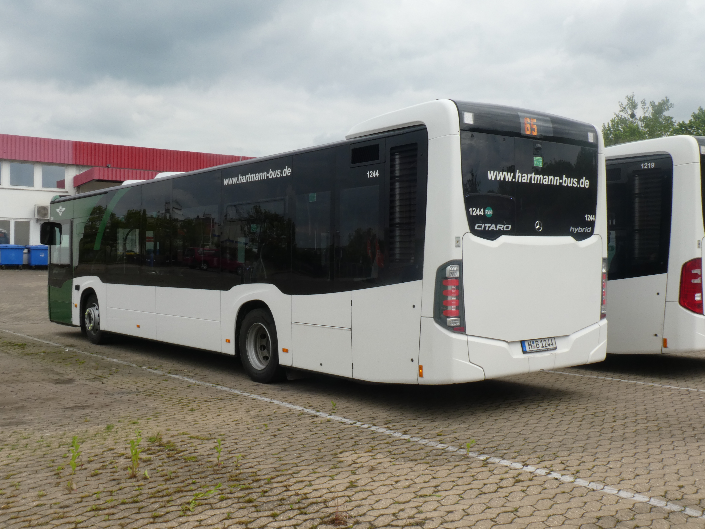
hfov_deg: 51.4
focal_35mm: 36
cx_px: 349
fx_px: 733
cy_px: 271
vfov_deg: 39.7
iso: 80
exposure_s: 1/160
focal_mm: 6.3
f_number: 3.7
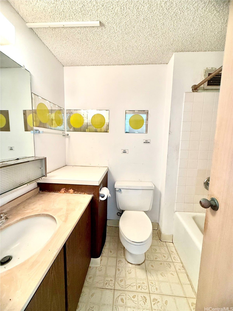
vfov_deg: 102.1
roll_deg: -1.0
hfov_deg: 85.7
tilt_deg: -6.0
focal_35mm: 14
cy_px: 156
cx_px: 116
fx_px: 126
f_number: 2.2
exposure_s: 1/120
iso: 320
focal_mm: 2.22
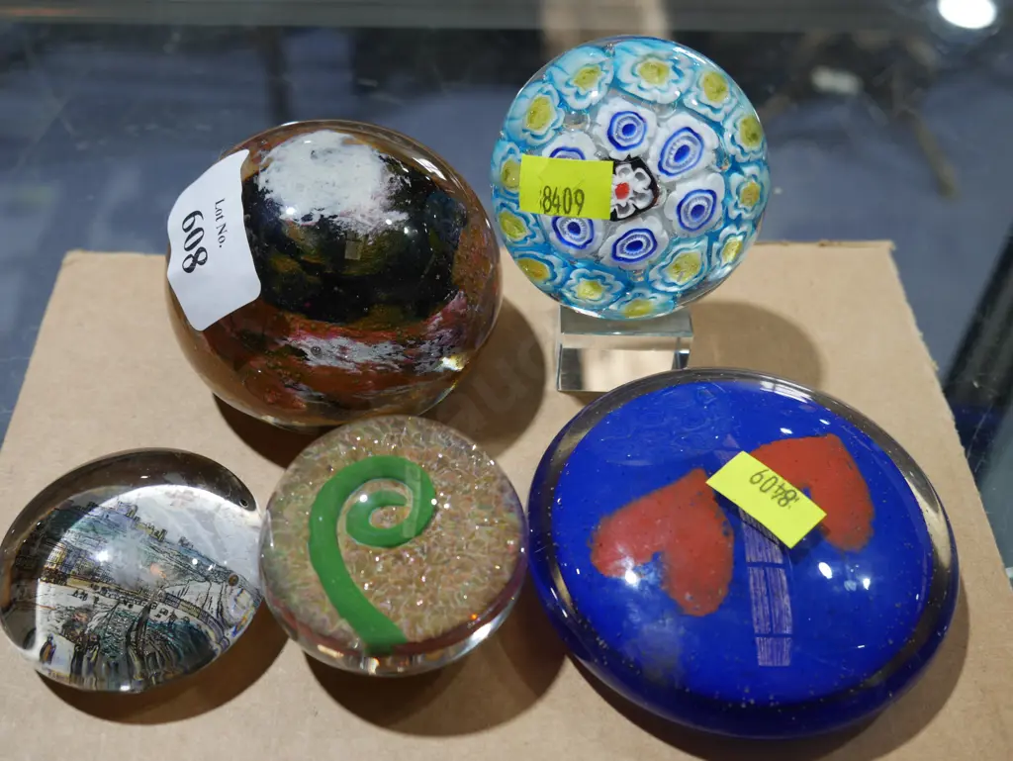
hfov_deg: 46.8
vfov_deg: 36.0
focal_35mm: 40
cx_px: 506
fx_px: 1171
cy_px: 380
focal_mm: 20
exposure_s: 1/60
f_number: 4.4
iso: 250
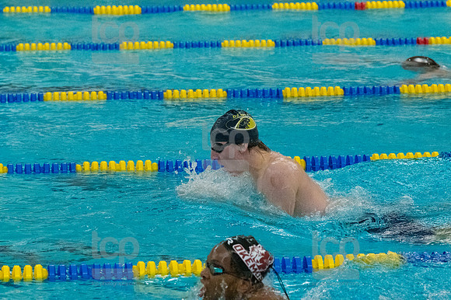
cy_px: 150
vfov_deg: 7.6
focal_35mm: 180
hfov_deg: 11.4
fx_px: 2254
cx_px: 226
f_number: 5
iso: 10000
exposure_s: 1/1250
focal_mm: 120
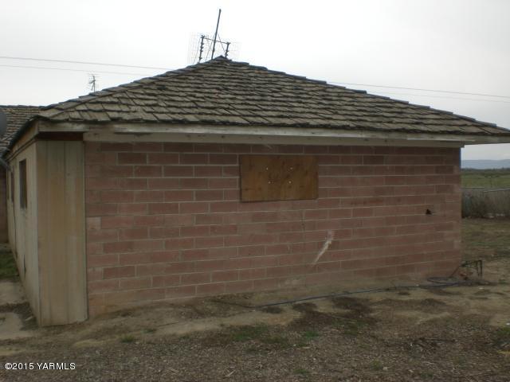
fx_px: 560
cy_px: 191
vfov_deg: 37.7
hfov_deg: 49.0
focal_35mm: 38
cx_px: 255
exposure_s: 1/400
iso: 50
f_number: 4.4
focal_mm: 6.3
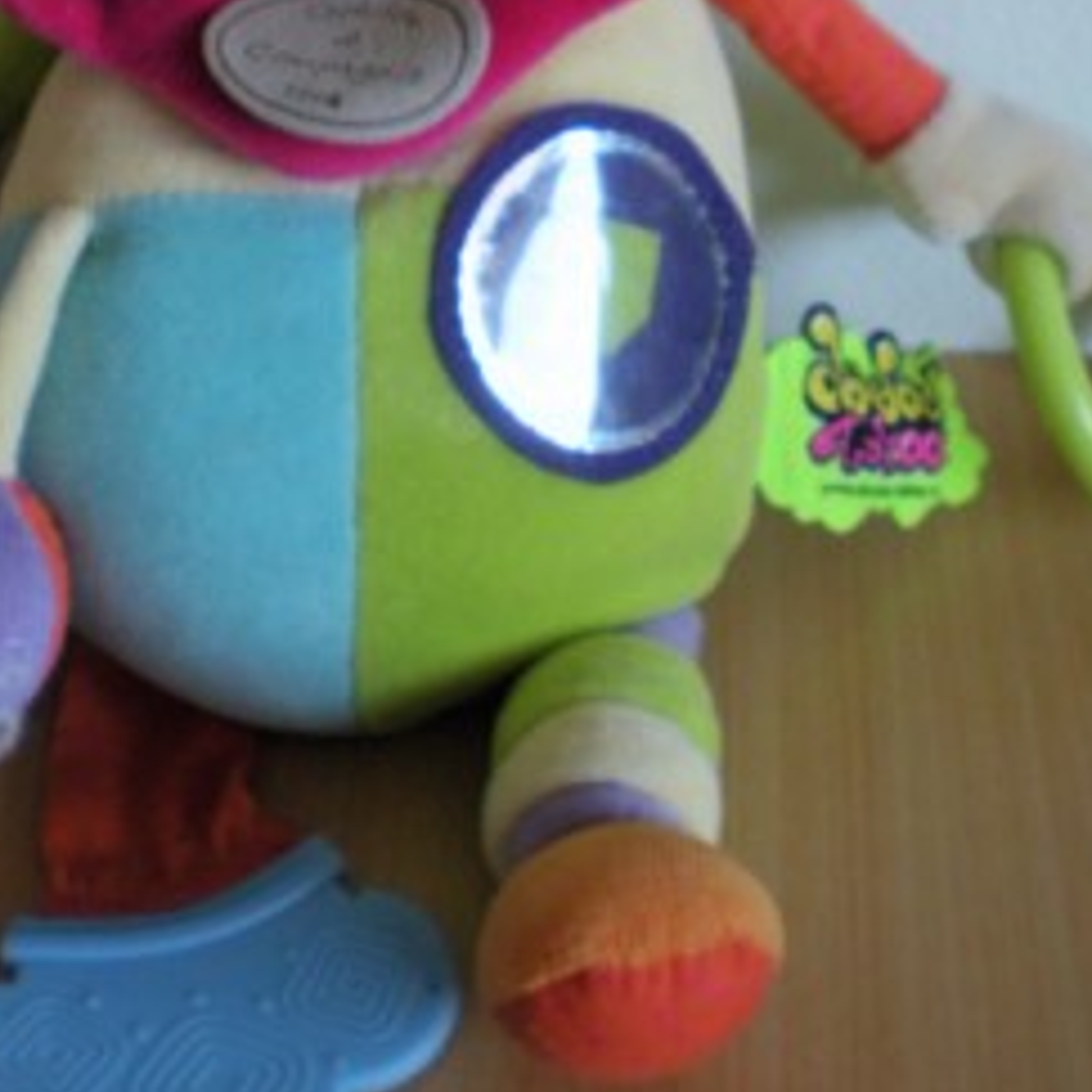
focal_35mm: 72
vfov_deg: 23.6
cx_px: 404
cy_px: 211
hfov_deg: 23.9
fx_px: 2570
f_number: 3.1
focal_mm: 6.3
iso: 200
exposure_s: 1/27.5
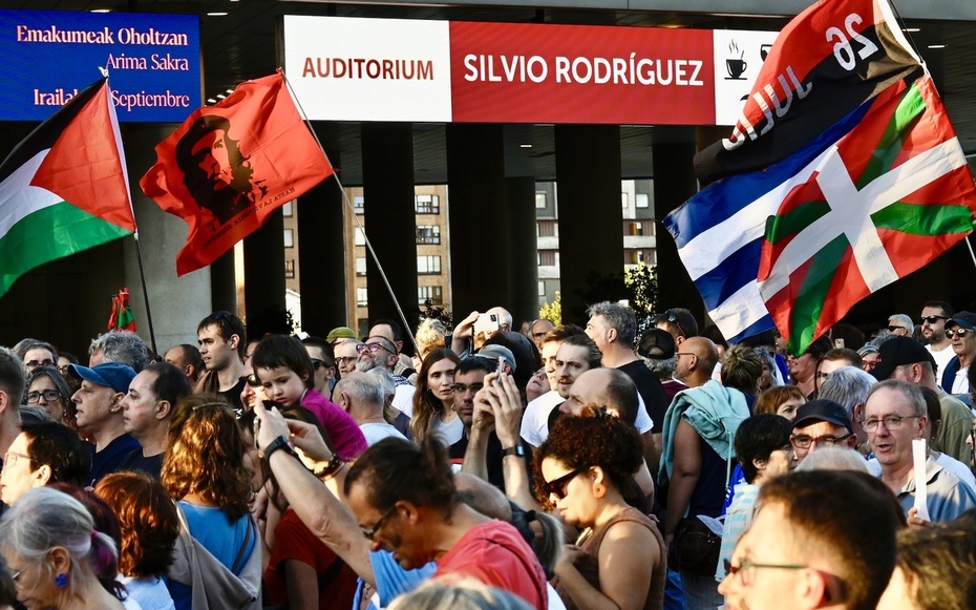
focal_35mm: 121
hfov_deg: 17.2
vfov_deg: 10.8
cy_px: 299
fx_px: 3218
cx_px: 490
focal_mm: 79
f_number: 8
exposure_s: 1/320
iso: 800
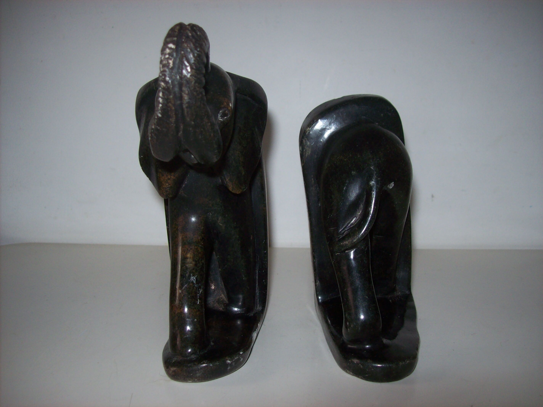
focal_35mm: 36
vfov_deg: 39.6
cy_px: 204
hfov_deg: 51.4
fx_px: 565
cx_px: 272
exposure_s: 1/64
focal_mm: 6
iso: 80
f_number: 2.7
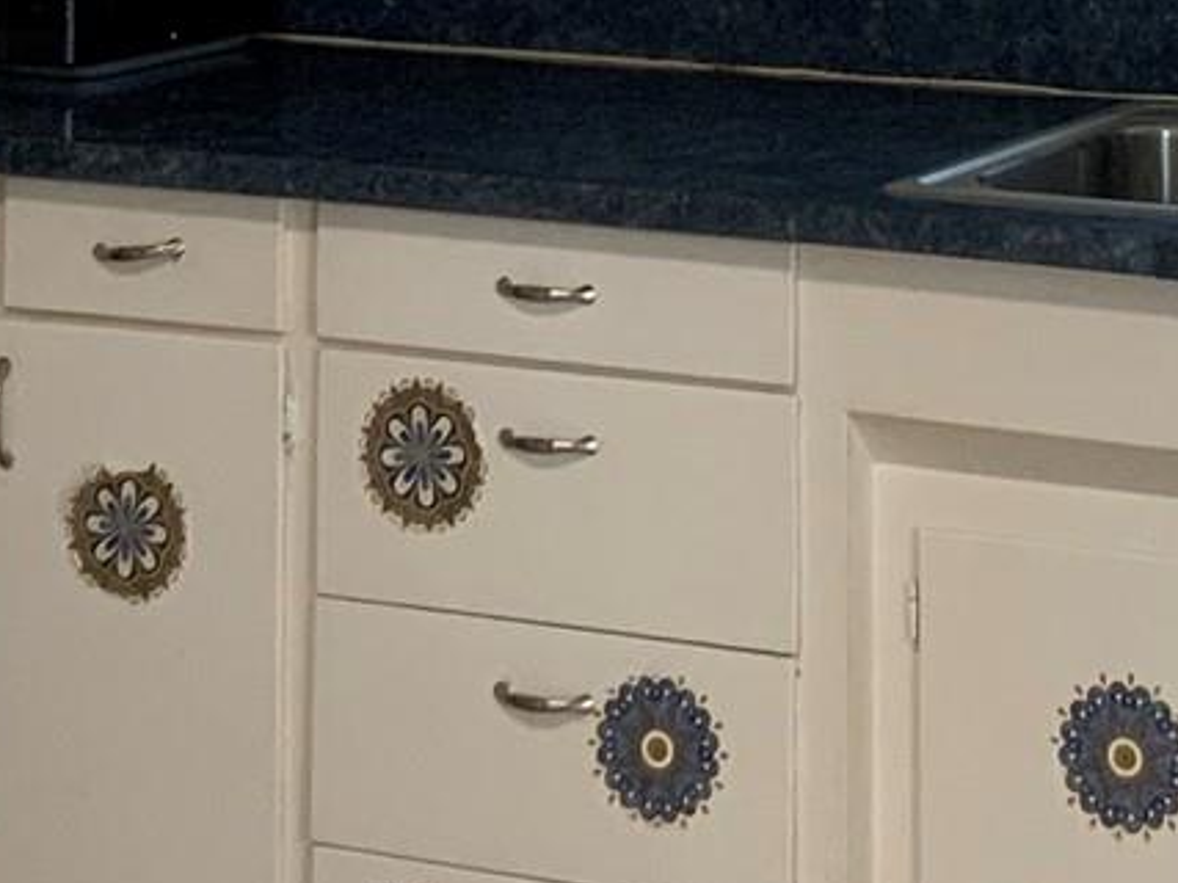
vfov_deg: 10.0
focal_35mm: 139
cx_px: 847
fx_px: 4729
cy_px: -797
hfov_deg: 14.2
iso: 40
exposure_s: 1/60
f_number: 1.8
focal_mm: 3
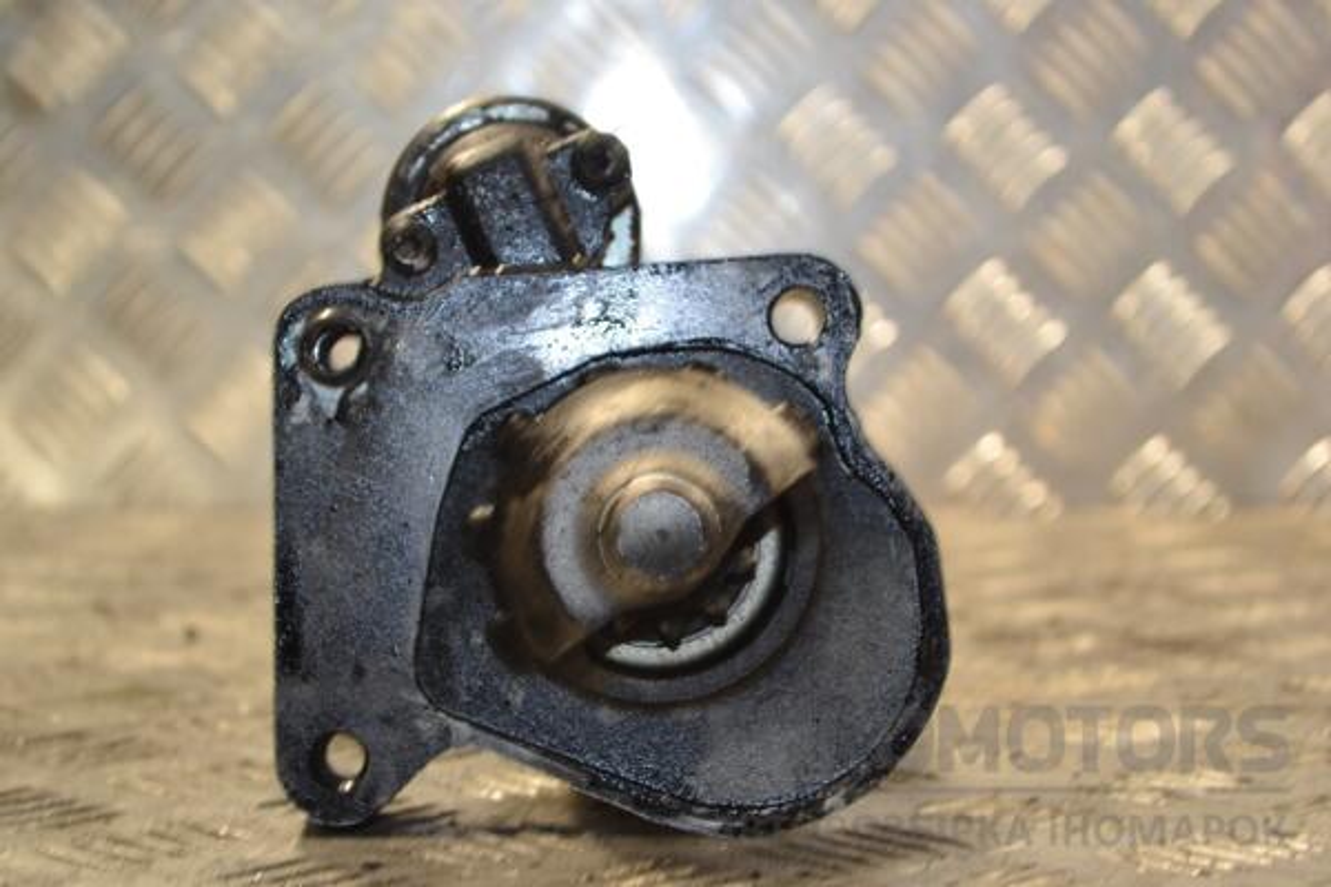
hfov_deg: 24.6
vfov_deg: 16.6
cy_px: 444
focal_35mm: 82
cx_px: 666
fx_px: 3050
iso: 640
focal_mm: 55
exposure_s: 1/60
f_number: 5.6
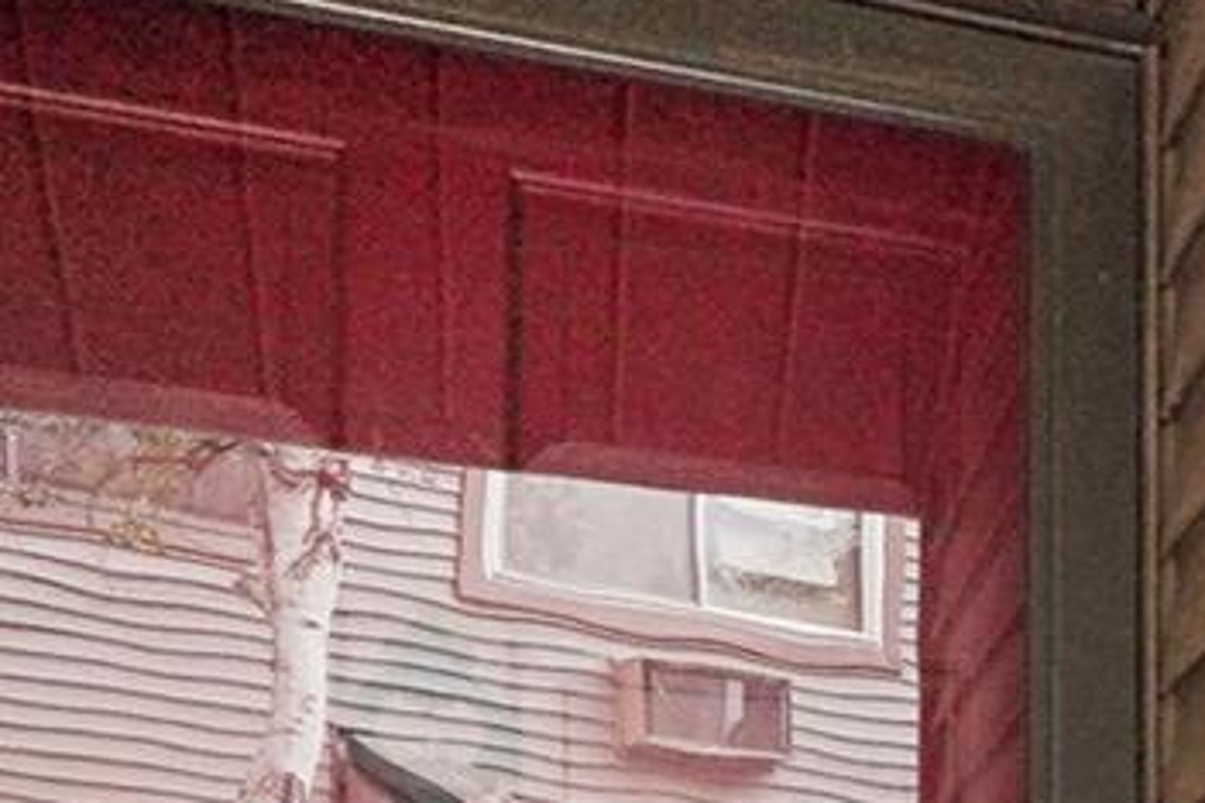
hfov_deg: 18.0
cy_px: 1256
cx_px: 2334
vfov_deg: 15.2
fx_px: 2745
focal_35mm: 82
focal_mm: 12
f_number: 8
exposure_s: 1/15
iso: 400
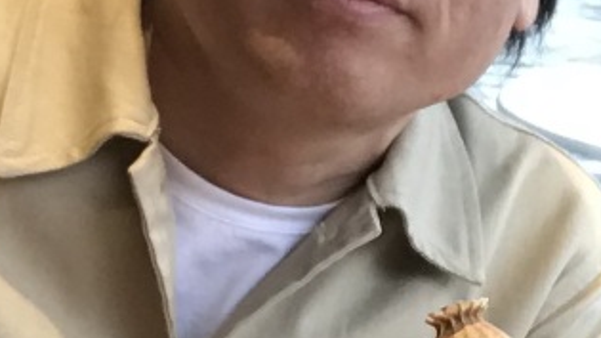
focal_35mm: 177
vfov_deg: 6.9
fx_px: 2820
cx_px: 693
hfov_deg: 11.9
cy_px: 194
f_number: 2.2
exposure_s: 1/33
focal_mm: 2.87
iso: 25
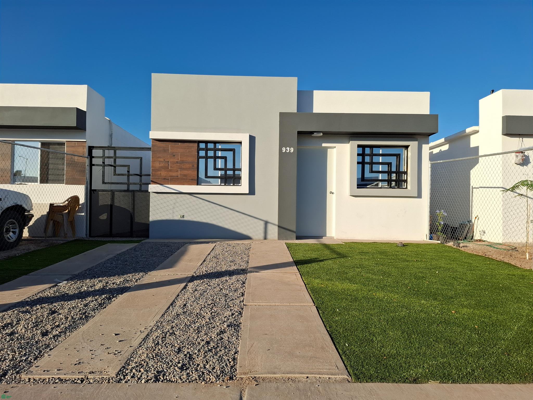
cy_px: 200
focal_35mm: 23
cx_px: 266
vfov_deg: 58.9
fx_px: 354
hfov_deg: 73.9
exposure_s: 1/1355
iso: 50
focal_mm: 5.54
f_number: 1.8
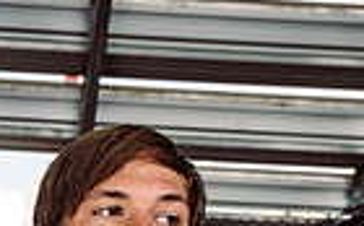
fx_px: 1367
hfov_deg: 15.1
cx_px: 68
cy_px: 582
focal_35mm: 138
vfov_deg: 8.5
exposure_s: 1/200
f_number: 7.1
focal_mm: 42
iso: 320
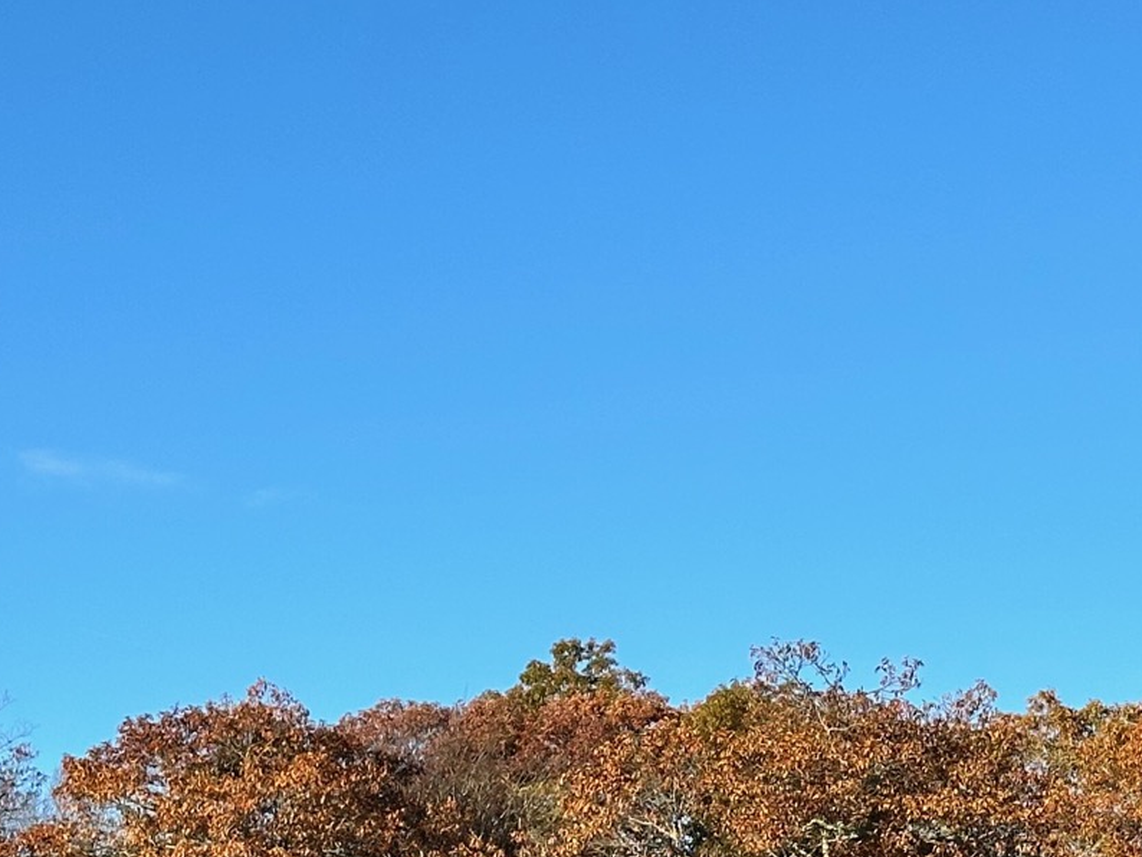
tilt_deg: +11.3
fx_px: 3828
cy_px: 620
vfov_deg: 12.7
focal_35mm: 116
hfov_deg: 16.8
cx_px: 899
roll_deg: -0.2
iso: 64
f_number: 1.78
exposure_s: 1/2203
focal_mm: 6.86
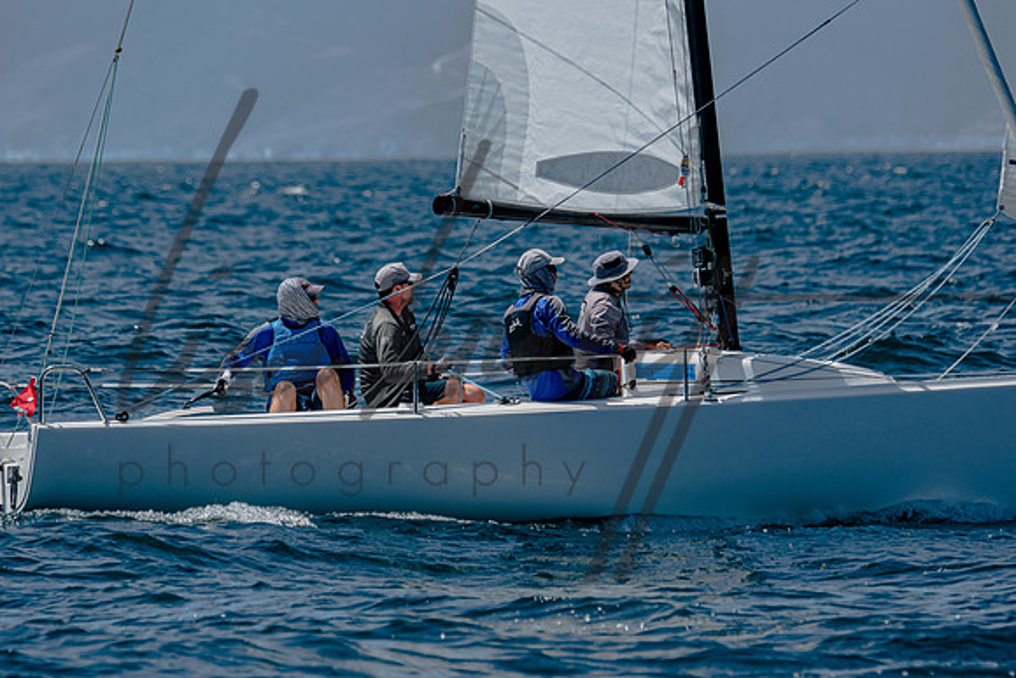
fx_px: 12279
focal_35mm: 435
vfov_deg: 3.2
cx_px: 508
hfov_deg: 4.7
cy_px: 339
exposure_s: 1/2000
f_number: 5.6
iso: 200
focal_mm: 290
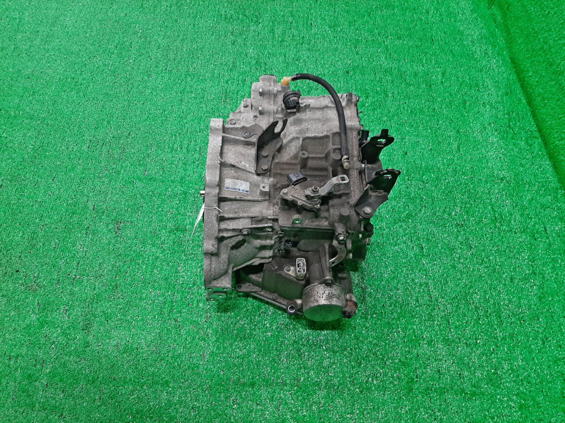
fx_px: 424
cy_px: 212
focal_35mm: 26
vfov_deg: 53.1
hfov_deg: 67.3
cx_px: 282
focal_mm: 3.93
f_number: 1.7
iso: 99
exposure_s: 1/50
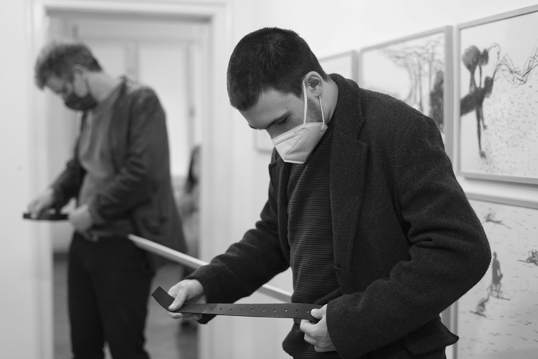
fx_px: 747
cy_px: 180
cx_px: 269
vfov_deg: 27.0
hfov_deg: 39.6
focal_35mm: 50
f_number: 2.2
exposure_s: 1/160
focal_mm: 50
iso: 1600
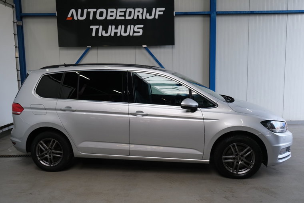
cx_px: 152
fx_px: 270
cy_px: 102
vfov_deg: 41.1
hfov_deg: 58.7
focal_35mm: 32
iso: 320
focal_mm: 21.4
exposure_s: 1/110
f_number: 4.5
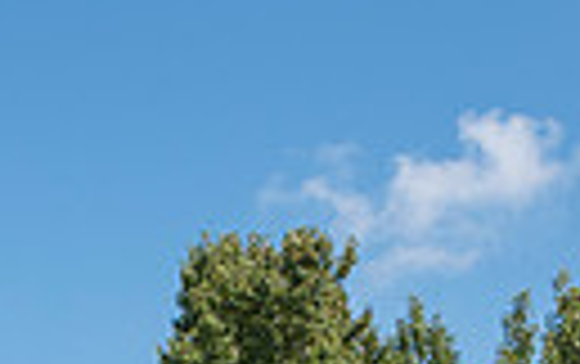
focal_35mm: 128
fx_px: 2026
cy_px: 793
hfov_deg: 16.2
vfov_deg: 9.4
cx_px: 166
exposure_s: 1/1250
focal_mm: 28
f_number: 5.6
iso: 200
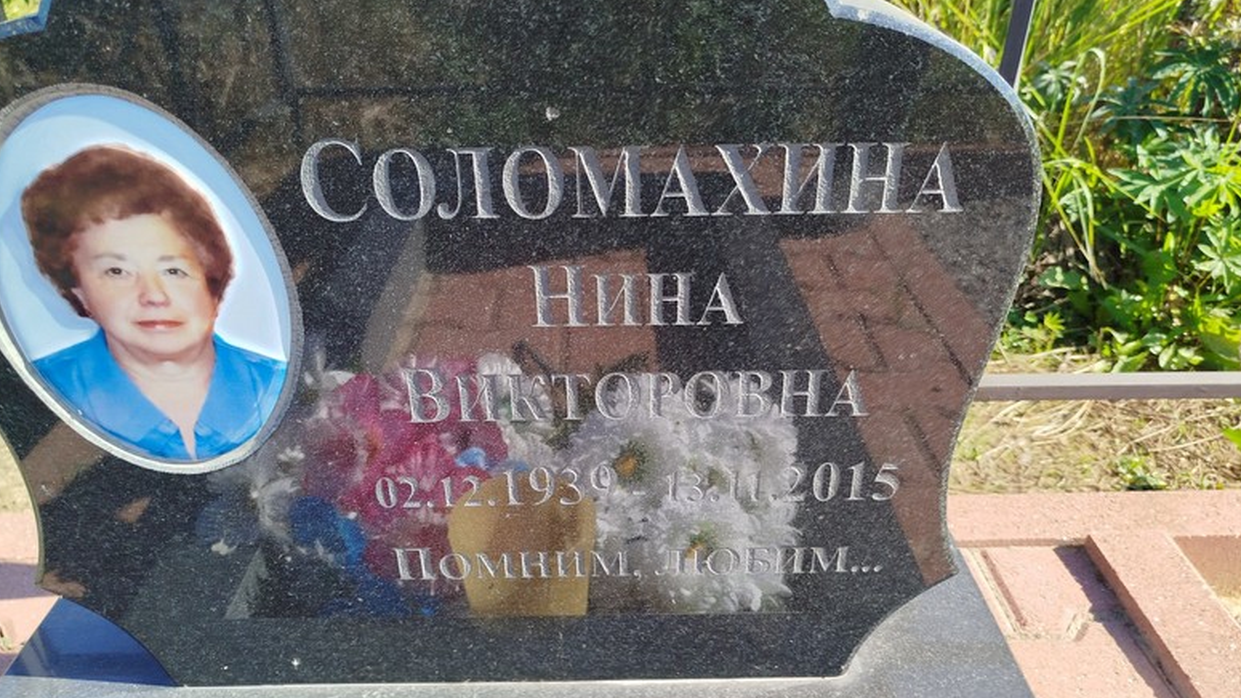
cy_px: 362
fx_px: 889
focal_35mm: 27
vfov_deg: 42.9
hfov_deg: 69.9
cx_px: 615
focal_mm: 5.31
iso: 50
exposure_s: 1/372
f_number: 1.7
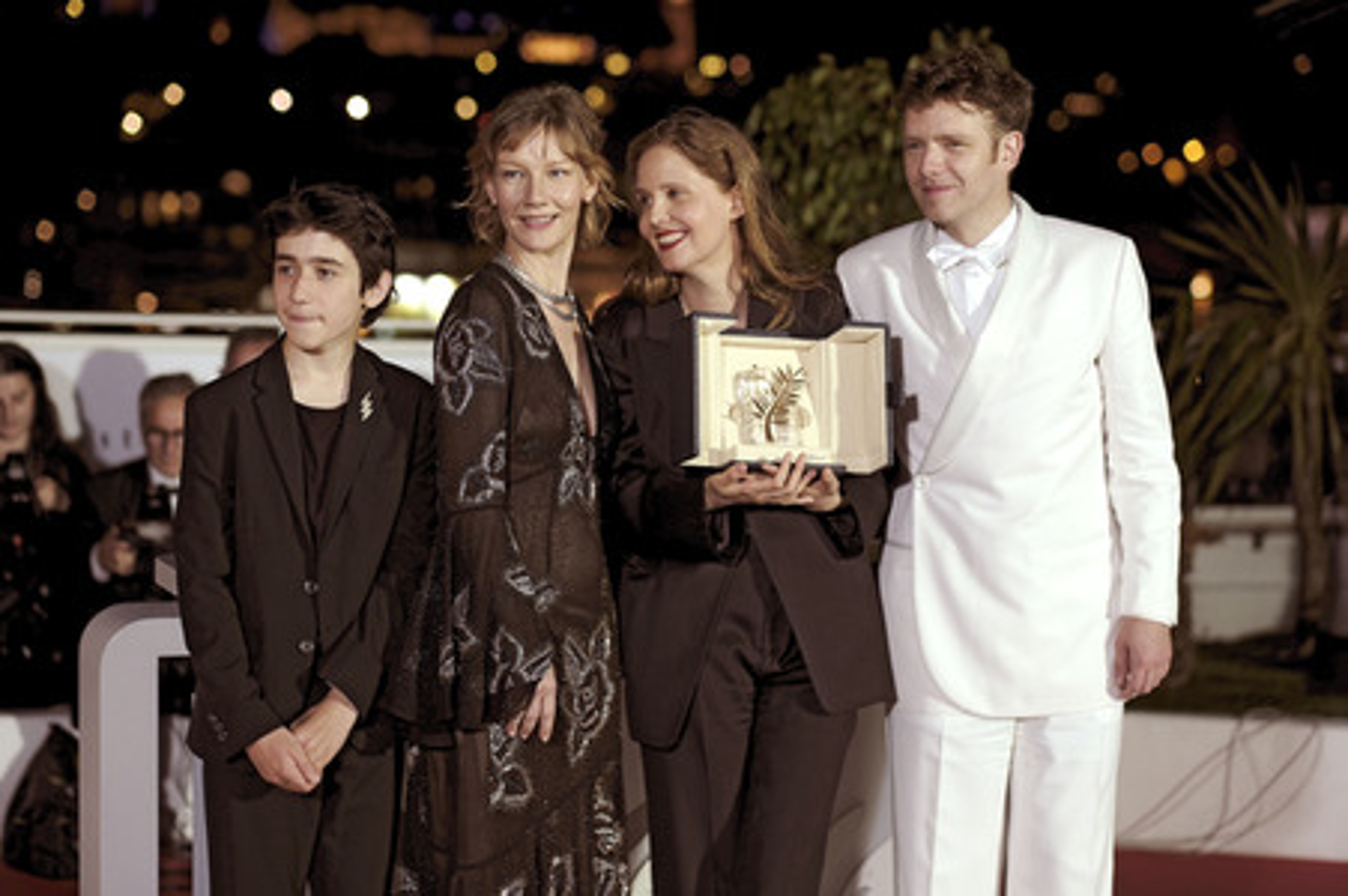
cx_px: 674
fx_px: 3143
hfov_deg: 24.2
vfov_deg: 16.2
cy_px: 448
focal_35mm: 84
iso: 500
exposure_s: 1/200
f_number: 1.8
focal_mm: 56
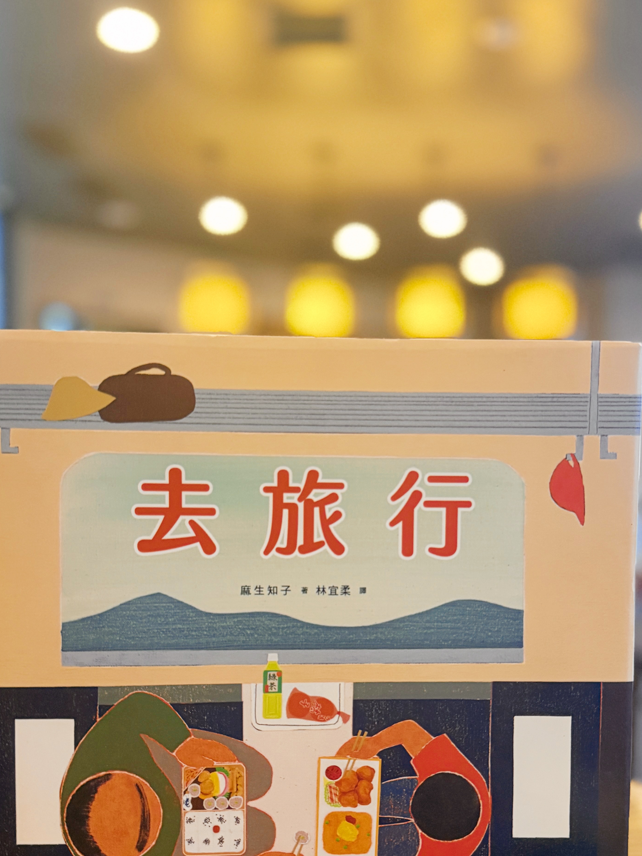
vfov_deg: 49.7
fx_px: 915
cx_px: 345
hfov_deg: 38.6
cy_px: 533
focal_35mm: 37
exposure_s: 1/60
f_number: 1.78
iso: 500
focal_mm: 6.76
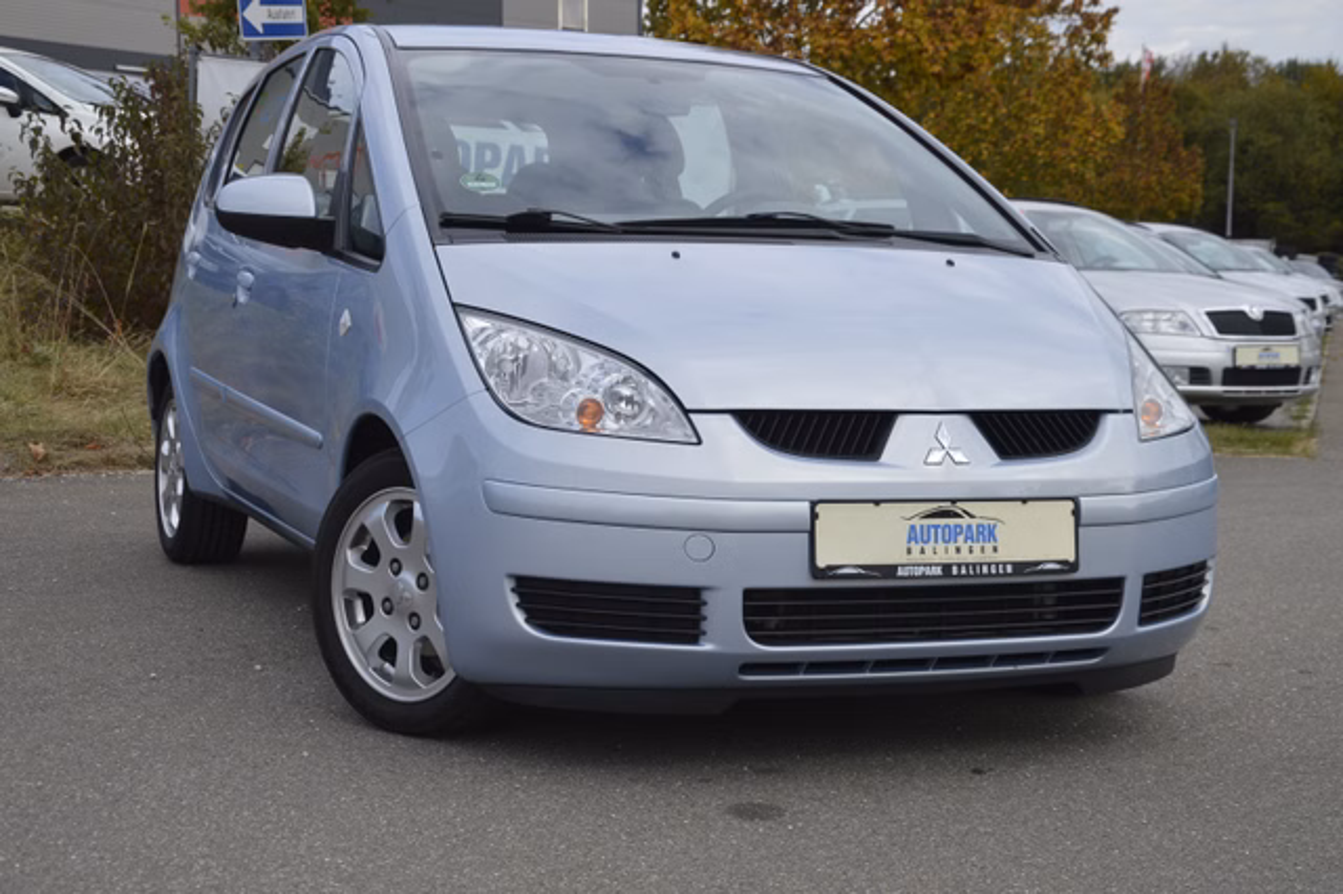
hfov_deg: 33.4
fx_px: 2237
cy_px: 447
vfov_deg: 22.6
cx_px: 672
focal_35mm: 60
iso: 100
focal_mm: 40
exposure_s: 1/200
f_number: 7.1
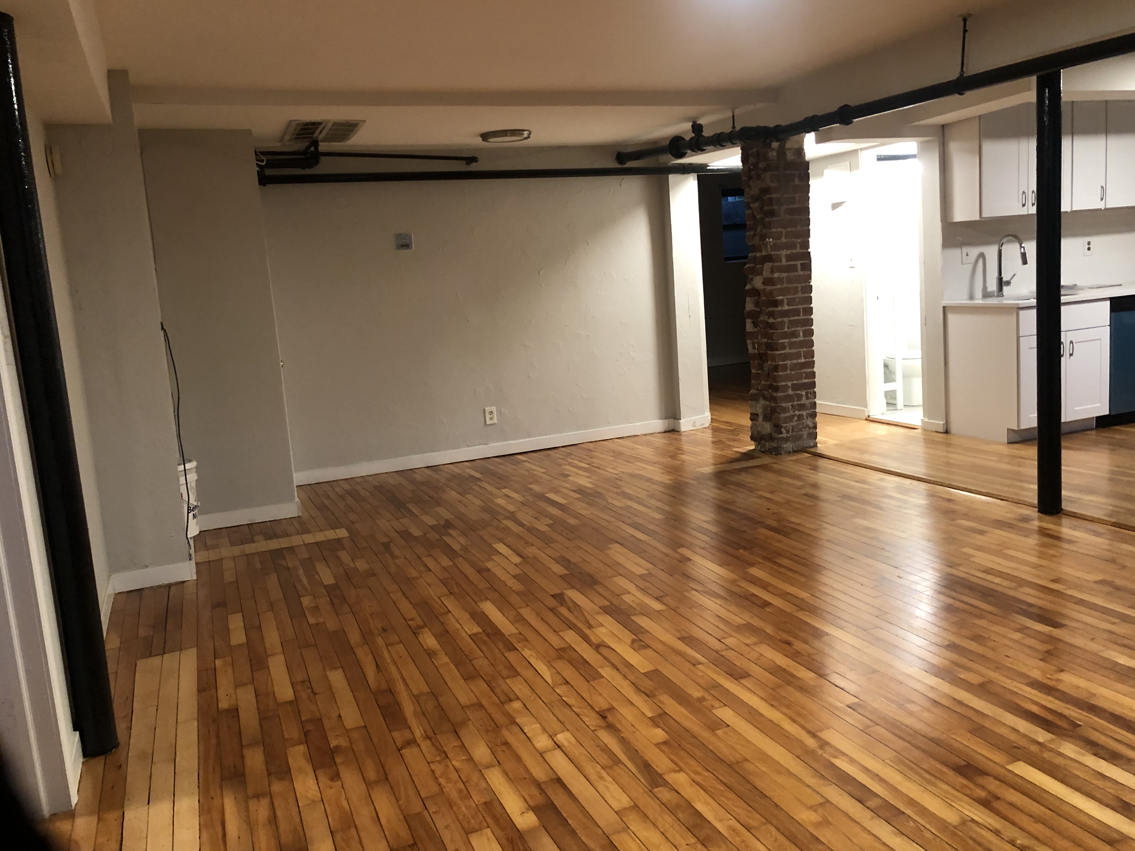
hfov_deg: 61.6
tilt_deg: -10.3
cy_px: 416
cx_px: 583
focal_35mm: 29
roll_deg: +3.4
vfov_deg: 48.2
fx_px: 951
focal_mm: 4
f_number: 1.8
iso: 100
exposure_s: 1/15
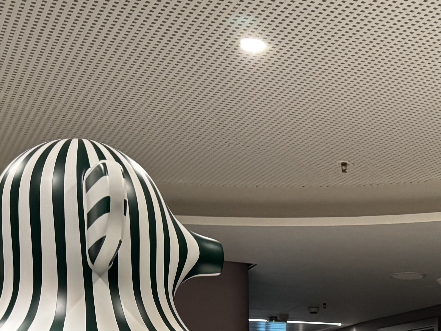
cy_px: 437
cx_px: 436
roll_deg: +0.1
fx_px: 854
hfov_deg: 27.4
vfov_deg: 20.0
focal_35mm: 67
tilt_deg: -1.6
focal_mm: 6.76
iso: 800
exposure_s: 1/44
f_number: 1.78
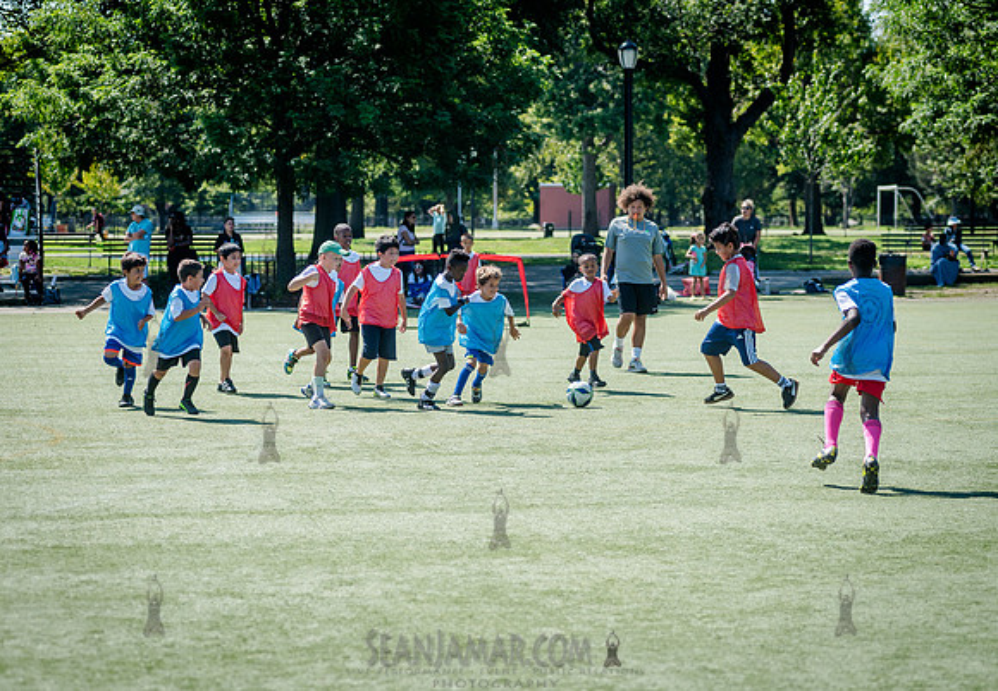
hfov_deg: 18.0
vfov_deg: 12.6
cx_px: 527
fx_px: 3145
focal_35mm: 112
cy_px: 359
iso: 200
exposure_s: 1/800
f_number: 4
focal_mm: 105
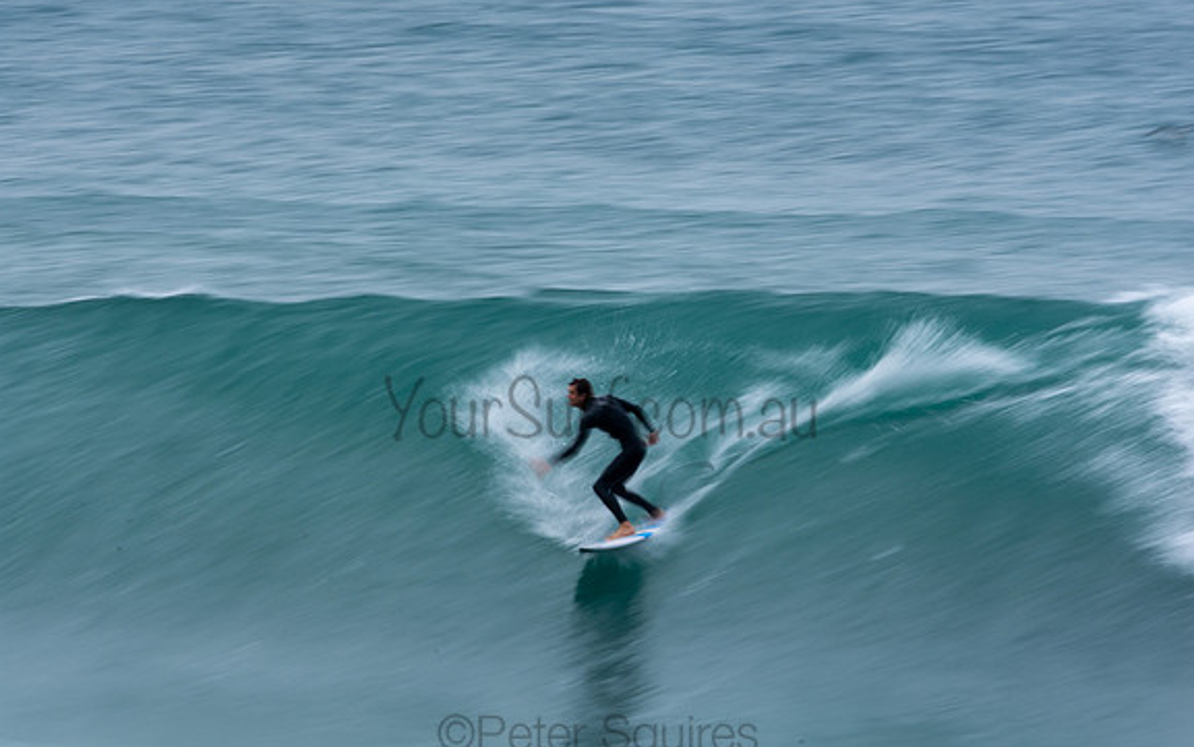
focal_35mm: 768
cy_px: 390
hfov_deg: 2.7
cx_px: 598
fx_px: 24998
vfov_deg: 1.7
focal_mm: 500
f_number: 25
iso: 100
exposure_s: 1/20
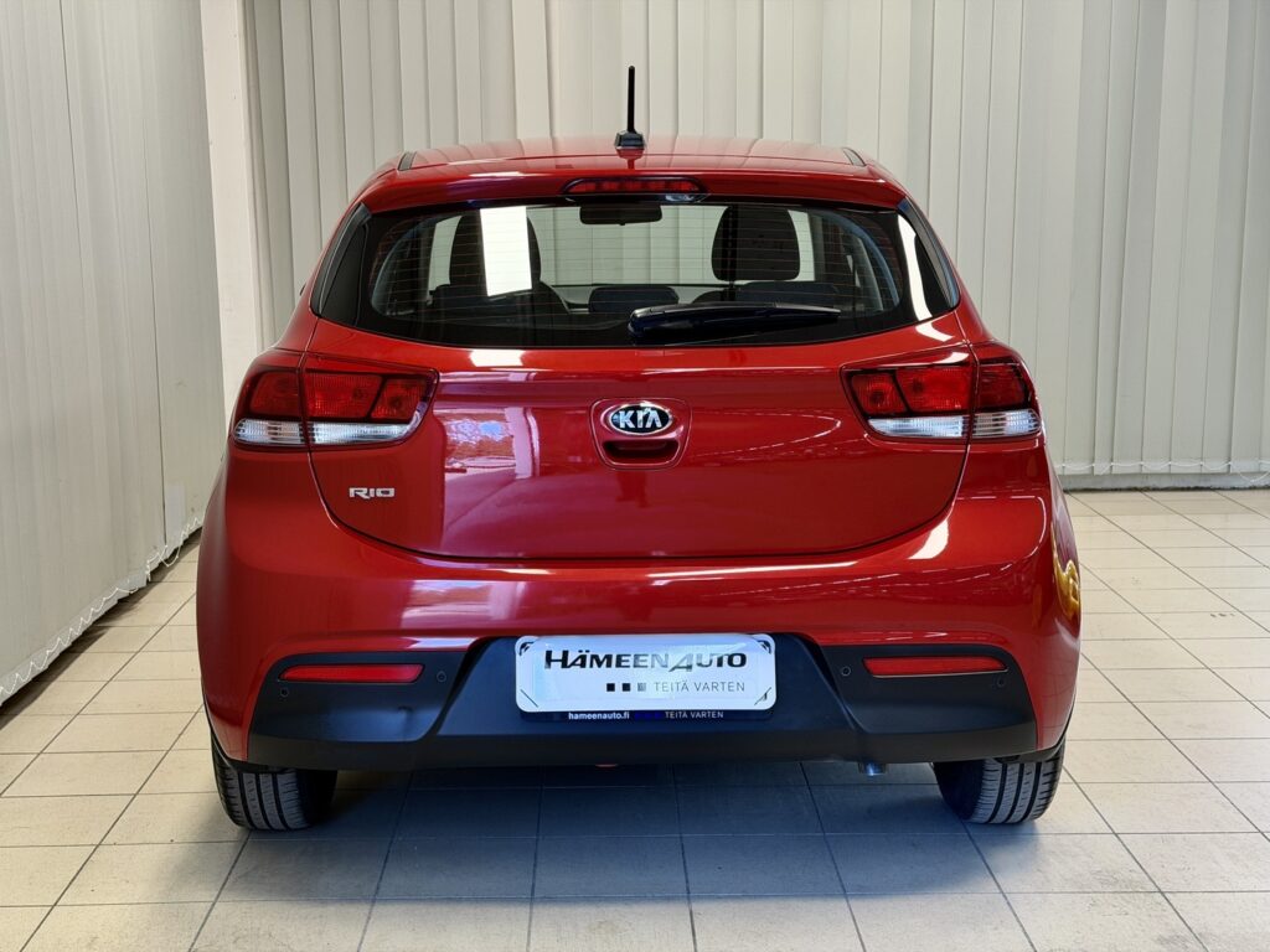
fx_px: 1761
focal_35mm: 48
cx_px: 635
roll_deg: +0.6
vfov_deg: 30.3
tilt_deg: -10.1
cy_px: 476
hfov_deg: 39.7
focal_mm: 6.76
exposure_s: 1/100
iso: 125
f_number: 1.78
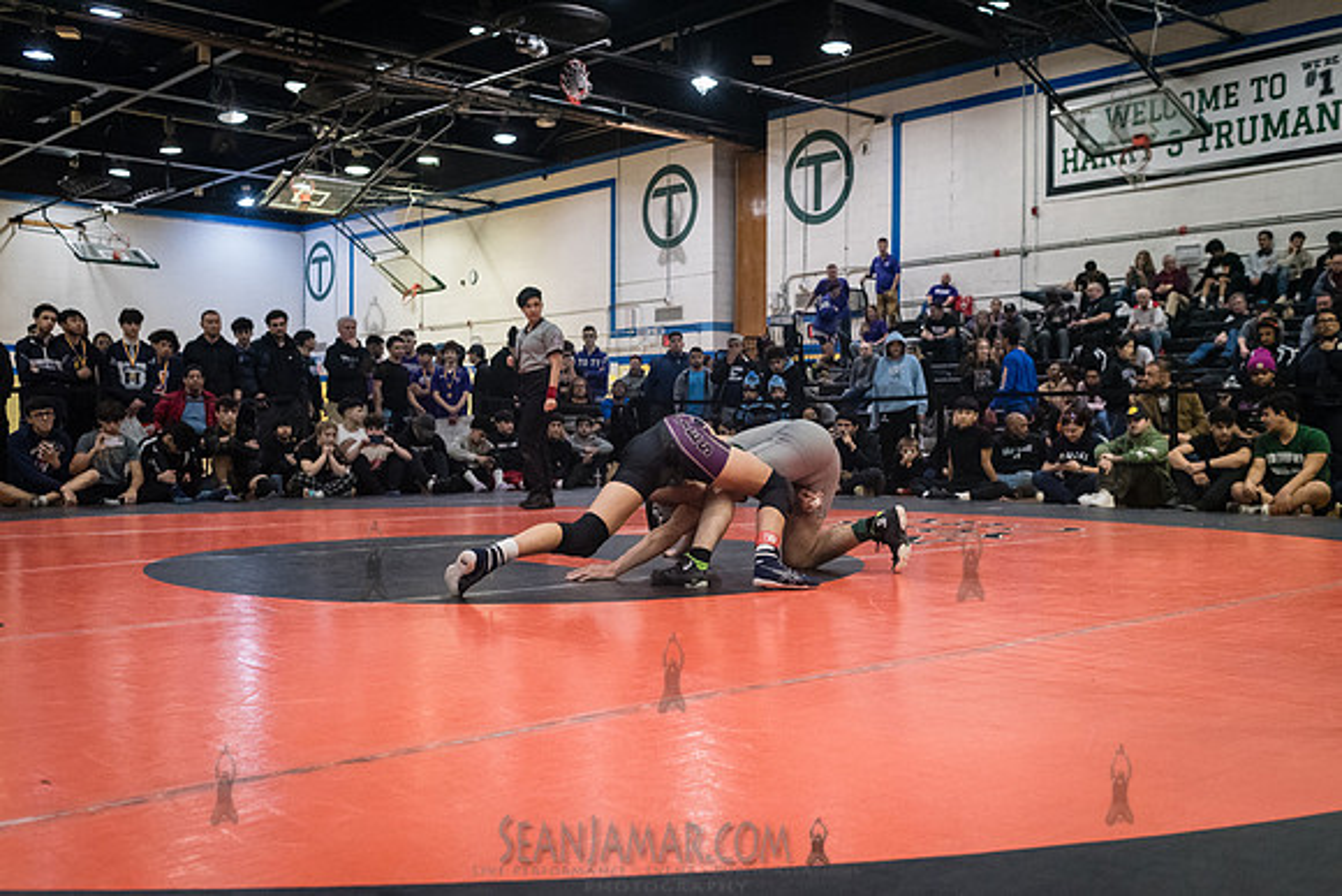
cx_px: 671
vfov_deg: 37.3
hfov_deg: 53.6
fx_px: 1327
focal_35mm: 36
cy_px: 448
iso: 8000
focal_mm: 35
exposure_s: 1/400
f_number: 4
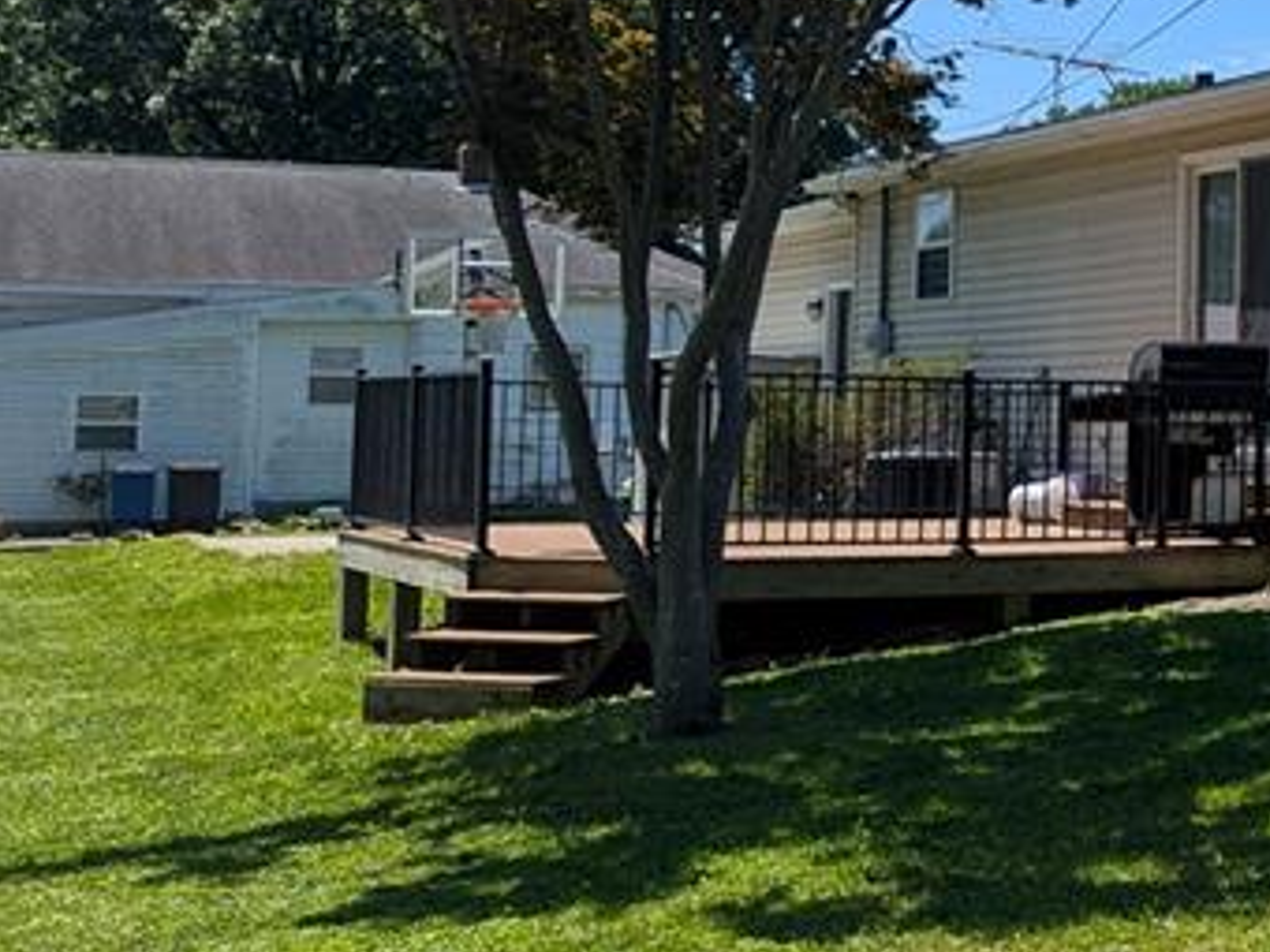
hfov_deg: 24.1
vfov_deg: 20.4
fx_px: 2642
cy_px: 299
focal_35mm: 72
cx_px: 1599
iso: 43
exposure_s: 1/1887
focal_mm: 6.81
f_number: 1.85
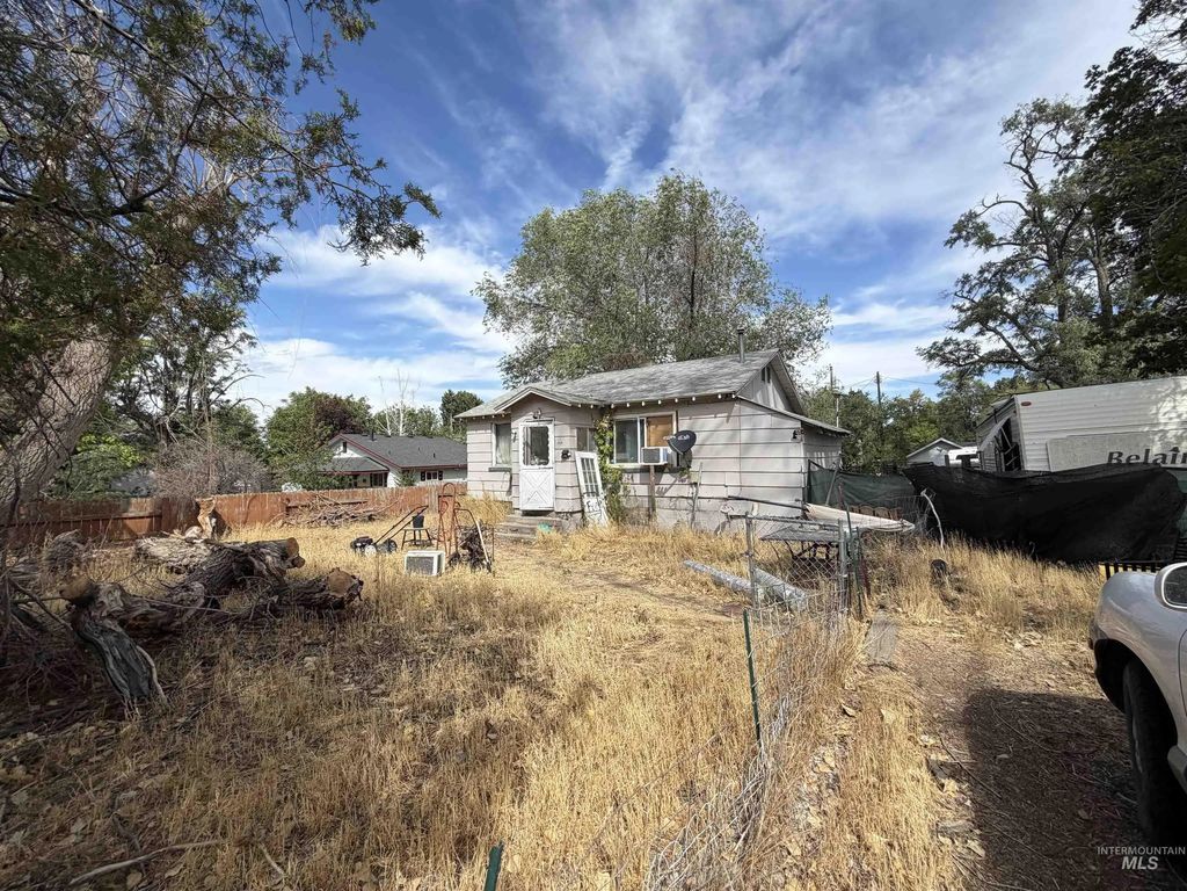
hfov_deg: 102.1
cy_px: 446
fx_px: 480
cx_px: 594
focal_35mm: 14
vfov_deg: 85.7
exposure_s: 1/770
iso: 25
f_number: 2.2
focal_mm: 2.22
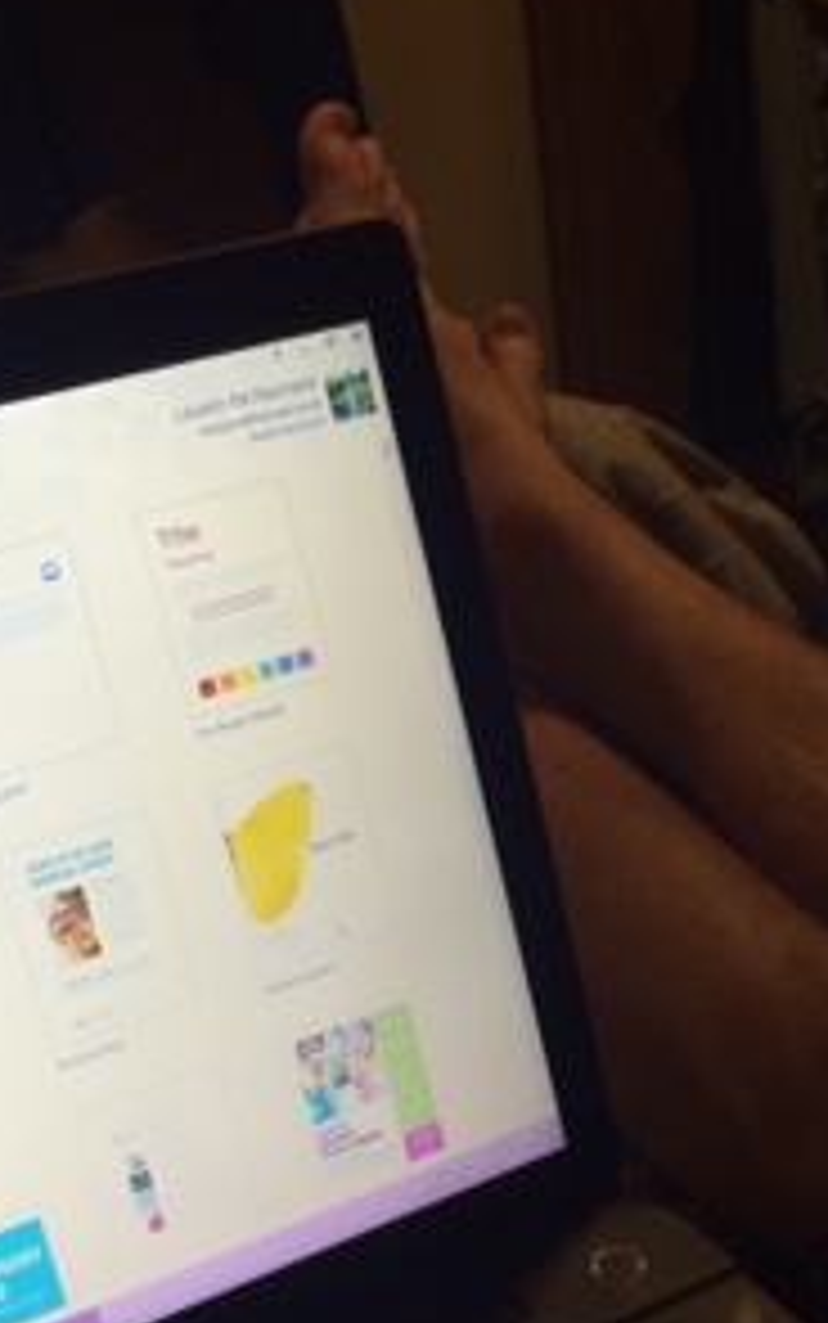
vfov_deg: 30.0
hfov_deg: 19.2
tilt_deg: -30.6
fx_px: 2417
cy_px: 1017
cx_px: 688
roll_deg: +4.4
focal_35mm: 67
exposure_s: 1/33
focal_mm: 4.15
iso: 40
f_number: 2.2
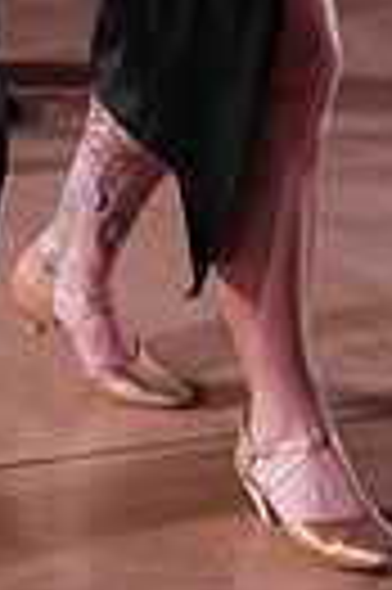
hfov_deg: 6.7
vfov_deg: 9.6
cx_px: -83
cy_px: -500
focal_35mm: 204
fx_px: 3341
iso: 1600
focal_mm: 46
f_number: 4
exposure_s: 1/400
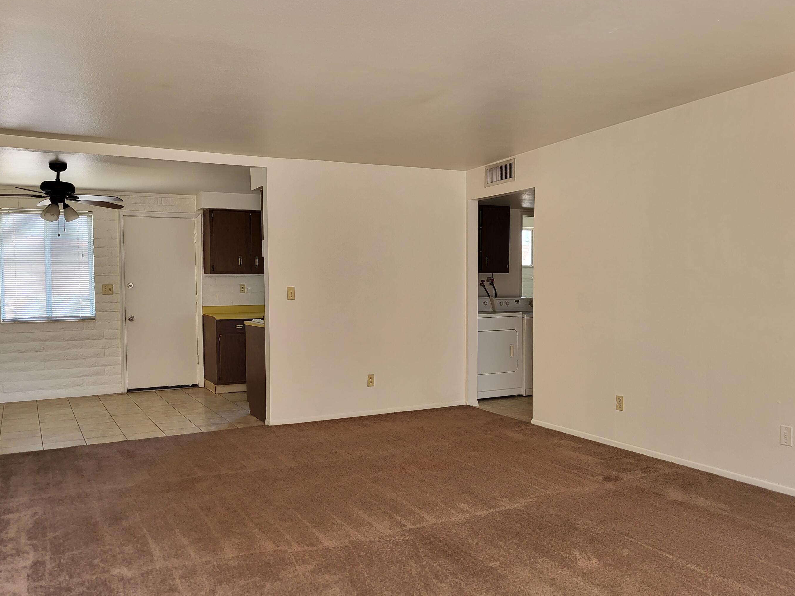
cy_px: 305
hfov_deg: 61.6
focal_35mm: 29
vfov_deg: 48.2
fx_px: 666
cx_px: 376
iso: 100
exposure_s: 1/120
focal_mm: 5.4
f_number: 1.8
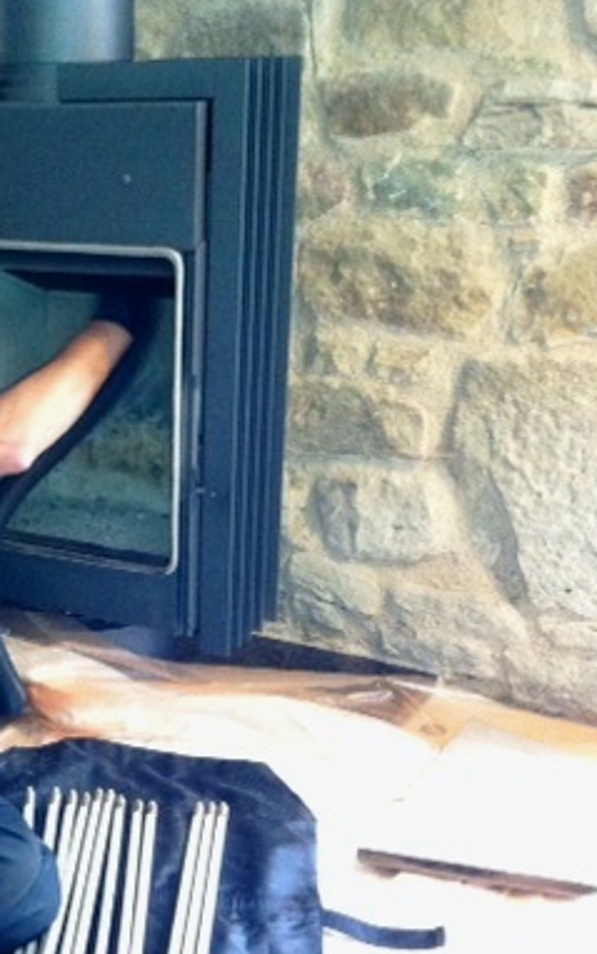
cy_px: 582
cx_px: -47
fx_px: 1613
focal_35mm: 62
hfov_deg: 20.1
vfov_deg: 32.8
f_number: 2.8
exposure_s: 1/15
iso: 320
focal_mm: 3.85
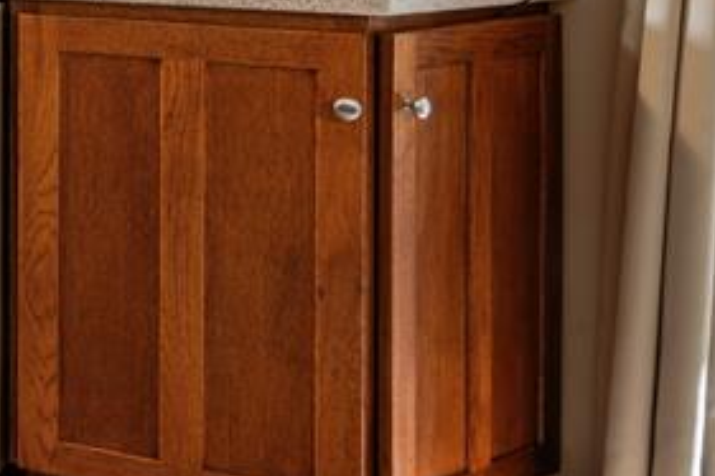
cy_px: -141
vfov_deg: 23.4
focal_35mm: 51
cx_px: -524
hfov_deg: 23.4
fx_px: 1012
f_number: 11
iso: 100
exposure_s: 1.6
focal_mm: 14
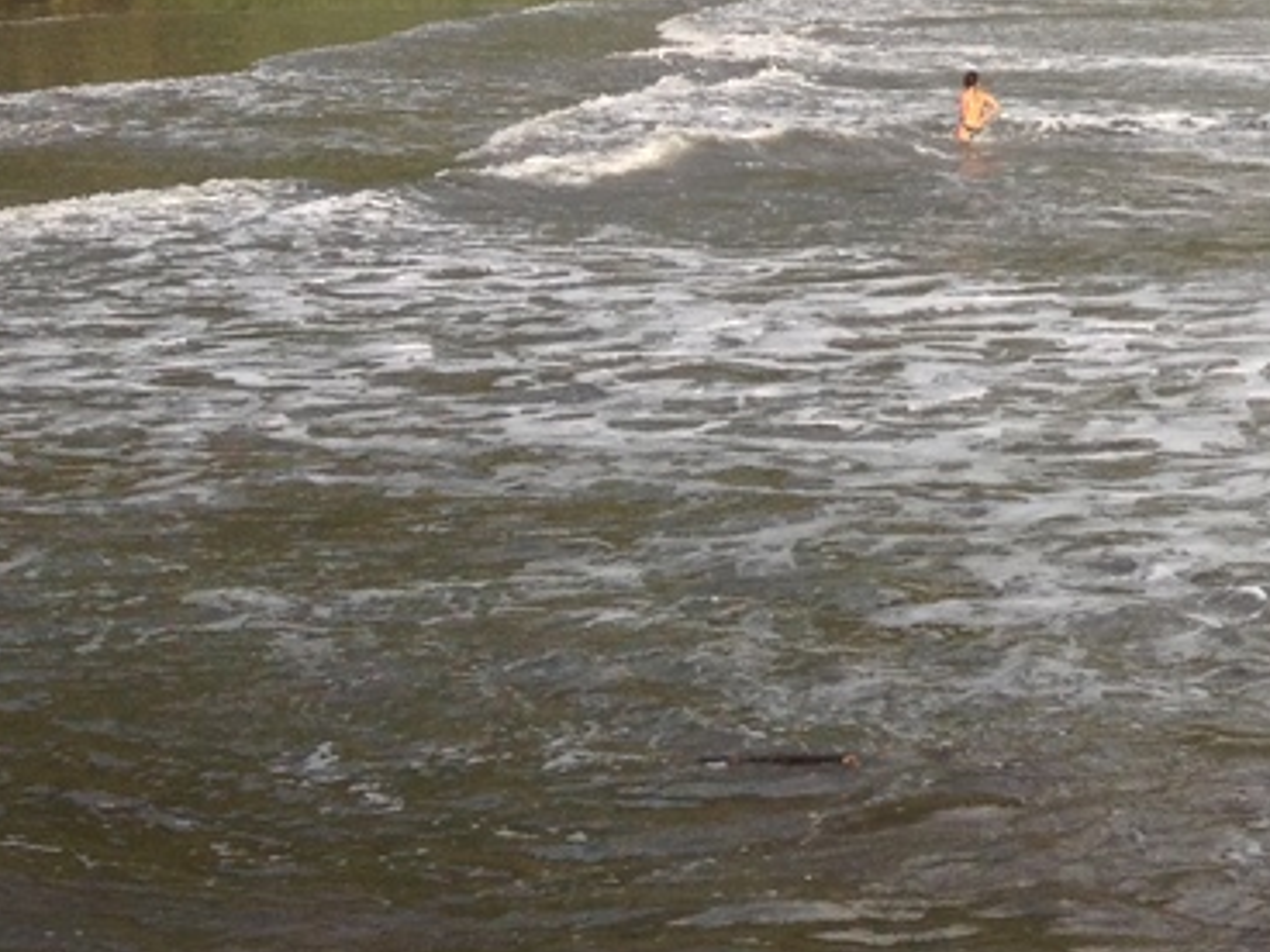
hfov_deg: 15.8
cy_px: -235
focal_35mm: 114
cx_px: 1915
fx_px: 4182
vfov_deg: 12.6
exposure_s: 1/1416
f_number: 2.4
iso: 50
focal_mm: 4.28
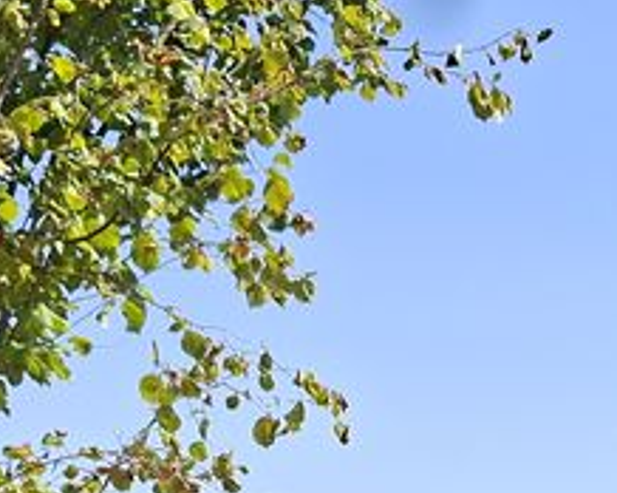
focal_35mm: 103
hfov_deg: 18.4
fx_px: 1879
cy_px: 810
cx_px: 532
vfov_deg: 13.7
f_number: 1.8
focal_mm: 5.54
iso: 50
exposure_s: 1/1449
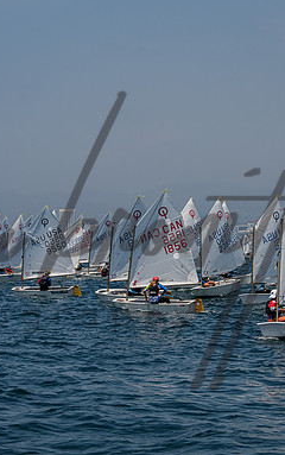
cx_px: 134
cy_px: 226
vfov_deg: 14.9
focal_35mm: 140
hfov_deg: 9.4
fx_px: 1737
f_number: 6.3
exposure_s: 1/3200
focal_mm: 89
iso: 320
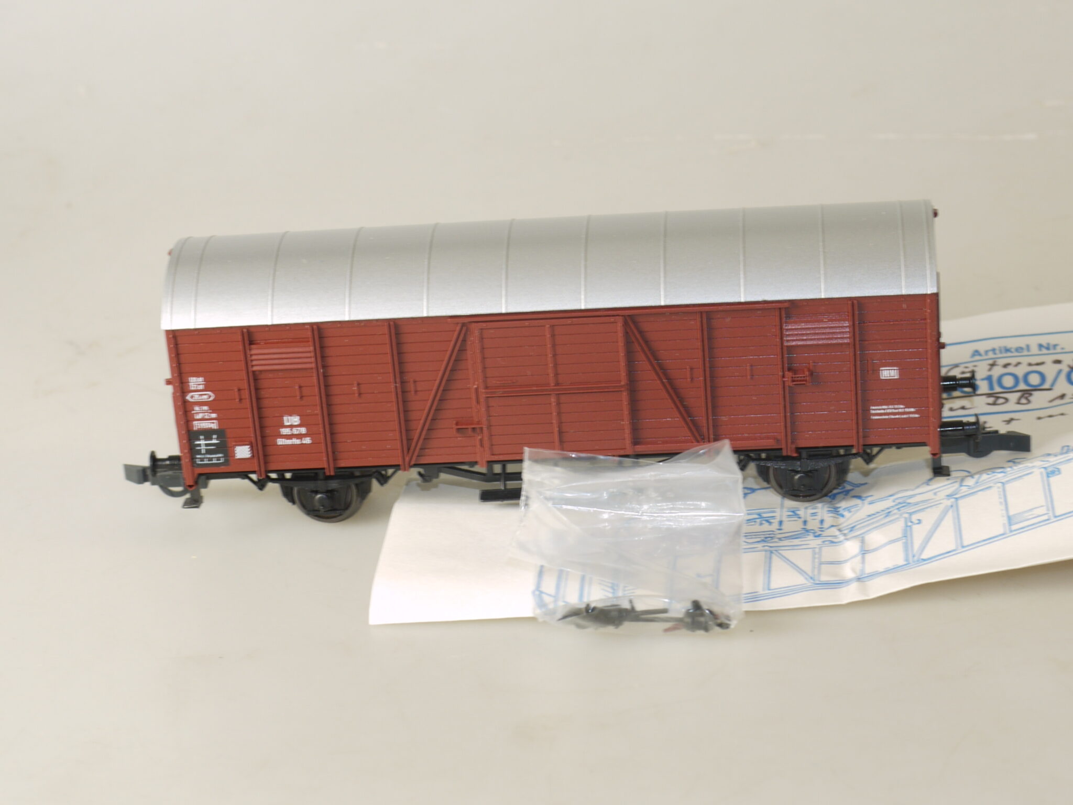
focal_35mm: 96
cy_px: 402
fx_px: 2976
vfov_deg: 15.4
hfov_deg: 20.4
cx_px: 536
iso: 100
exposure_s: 1/13
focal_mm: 34
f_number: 8
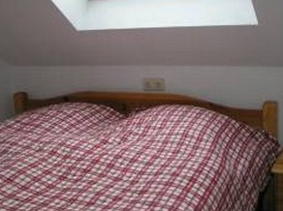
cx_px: 170
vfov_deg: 27.9
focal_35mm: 52
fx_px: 424
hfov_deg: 36.7
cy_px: 97
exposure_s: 1/80
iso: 50
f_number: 2.8
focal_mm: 5.8
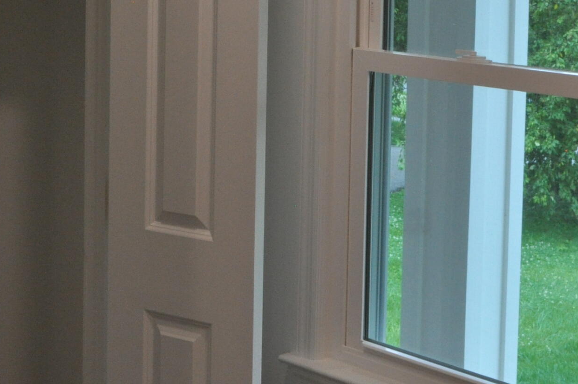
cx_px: 223
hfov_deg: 23.4
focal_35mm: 87
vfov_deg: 15.3
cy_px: -39
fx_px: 1395
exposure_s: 1/25
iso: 800
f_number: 18
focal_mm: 24
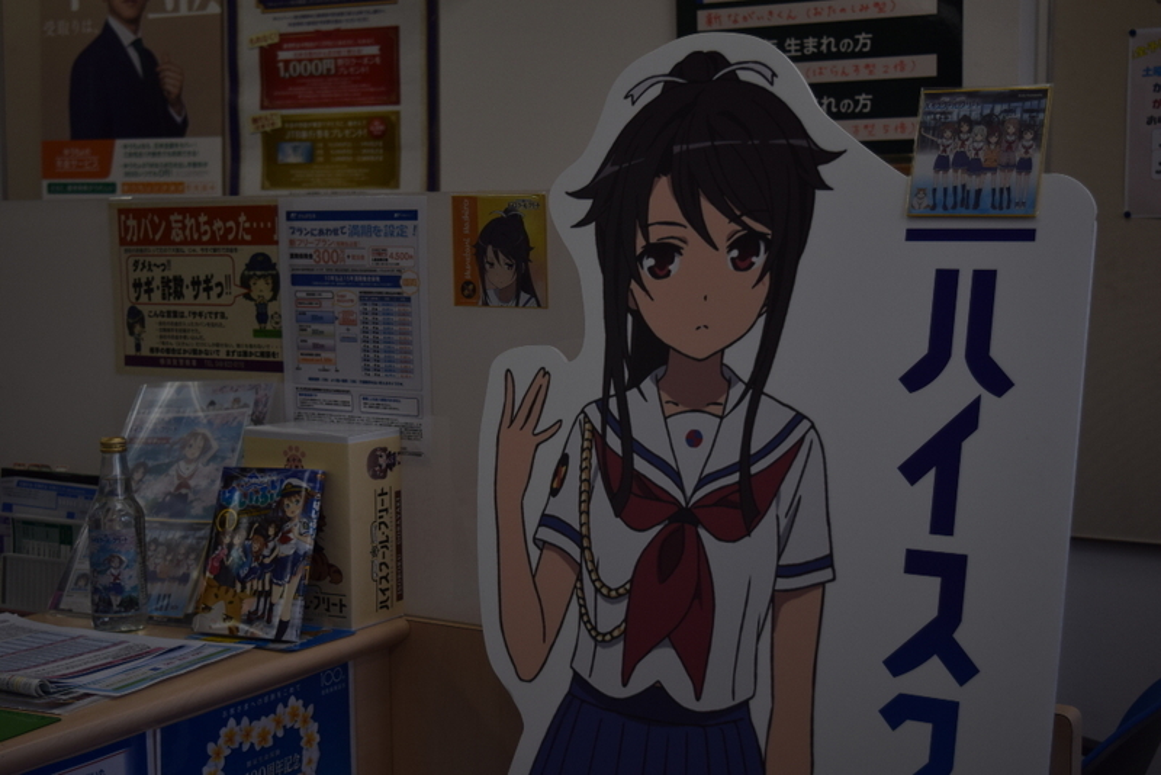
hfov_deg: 36.9
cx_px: 580
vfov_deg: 25.1
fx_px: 1742
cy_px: 388
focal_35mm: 54
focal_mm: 36
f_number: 4.8
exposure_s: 1/200
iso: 100
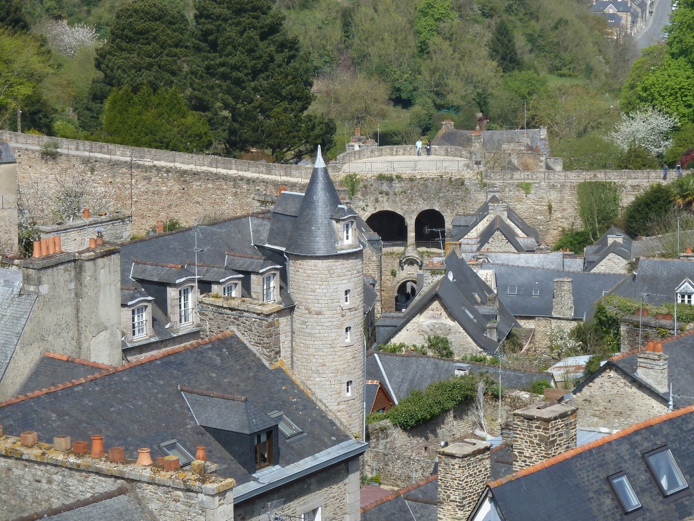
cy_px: 260
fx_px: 2947
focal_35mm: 147
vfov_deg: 10.1
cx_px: 347
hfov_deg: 13.4
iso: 80
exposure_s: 1/400
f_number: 4.5
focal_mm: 24.1
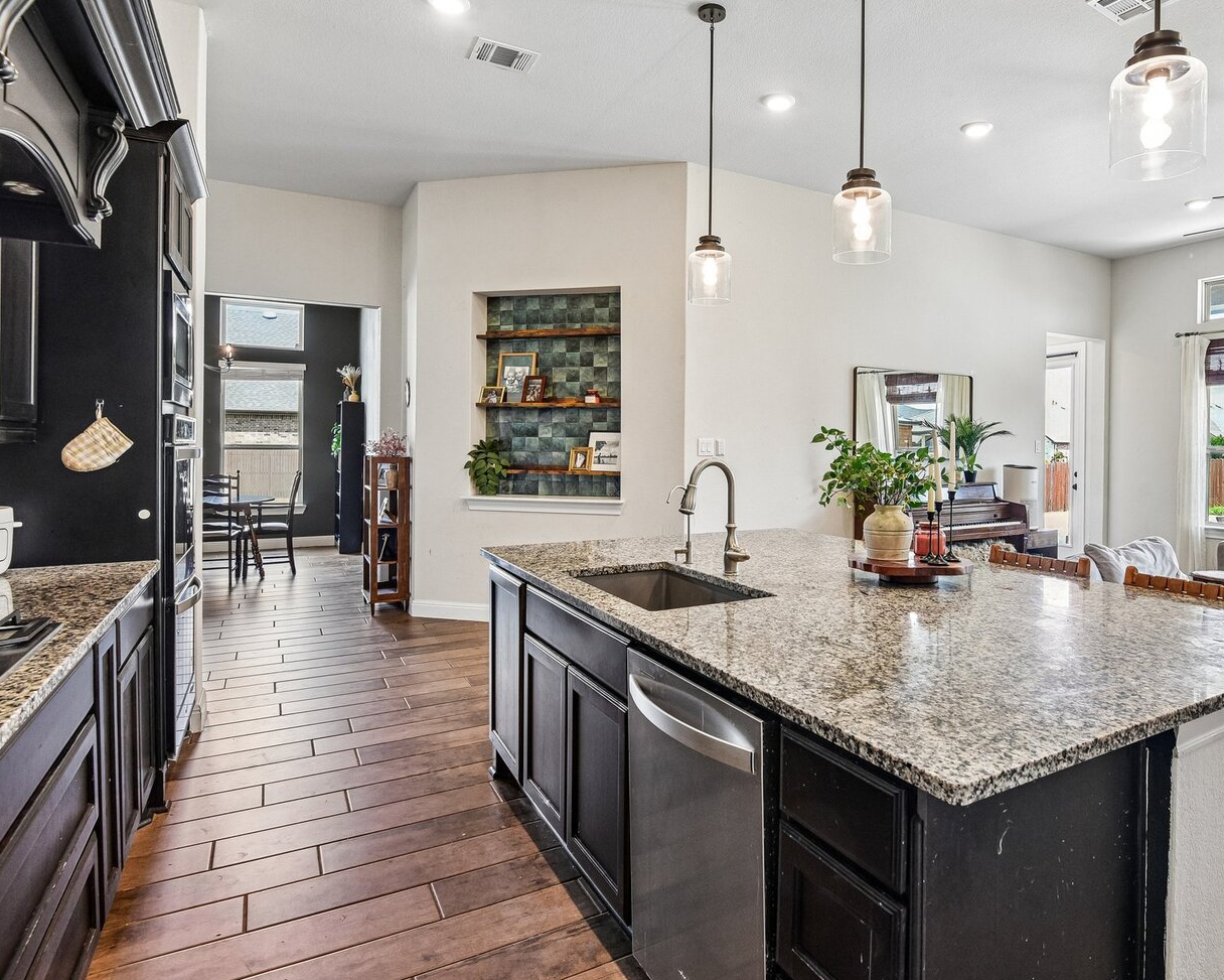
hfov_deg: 79.2
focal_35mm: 20
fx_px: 725
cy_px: 446
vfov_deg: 68.0
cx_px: 746
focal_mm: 16
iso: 720
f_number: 8
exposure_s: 1/15
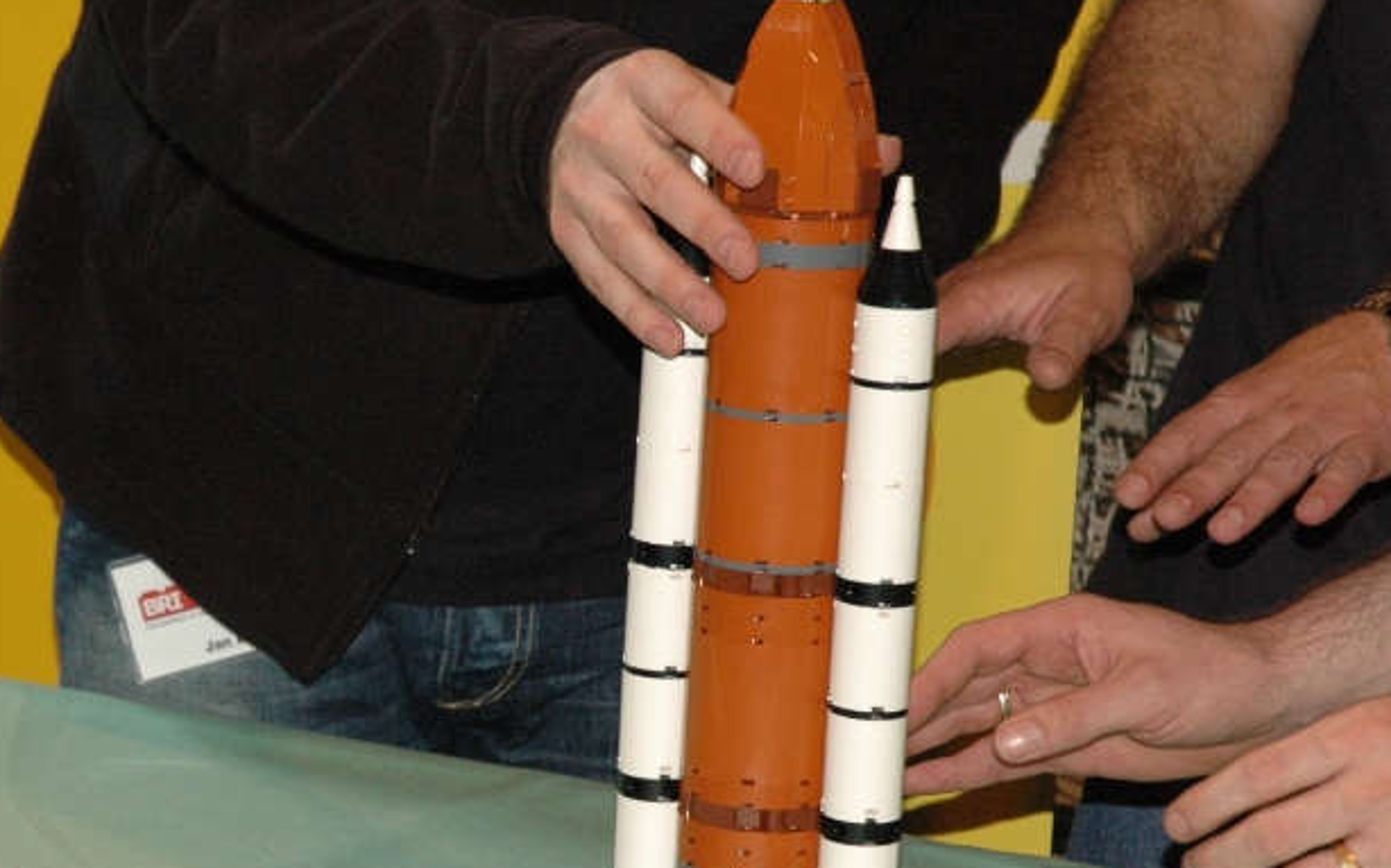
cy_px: 603
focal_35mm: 158
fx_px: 5986
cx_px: 310
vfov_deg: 8.3
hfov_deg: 13.2
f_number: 7.1
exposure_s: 1/50
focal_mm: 62
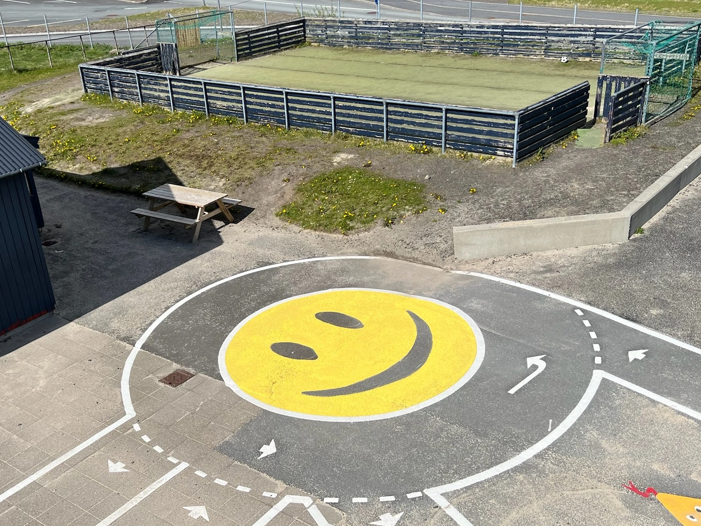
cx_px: 271
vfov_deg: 37.6
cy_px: 314
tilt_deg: -24.6
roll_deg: +5.4
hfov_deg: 48.6
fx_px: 770
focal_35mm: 38
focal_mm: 5.7
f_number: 1.5
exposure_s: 1/5882
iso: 50
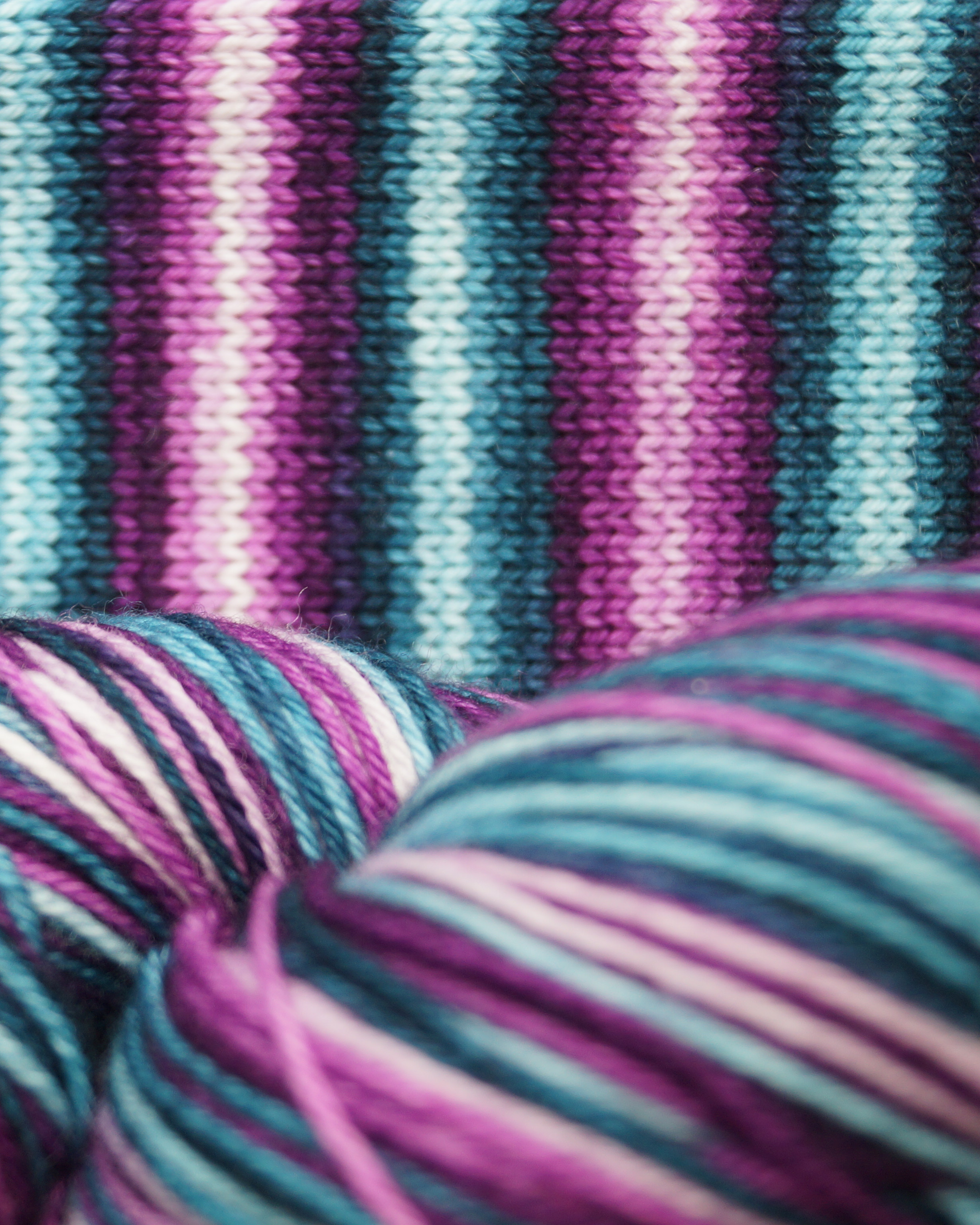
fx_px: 2538
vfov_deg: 27.1
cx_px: 156
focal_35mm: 70
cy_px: 610
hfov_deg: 21.5
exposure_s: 1/160
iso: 200
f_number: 4.5
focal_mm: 28
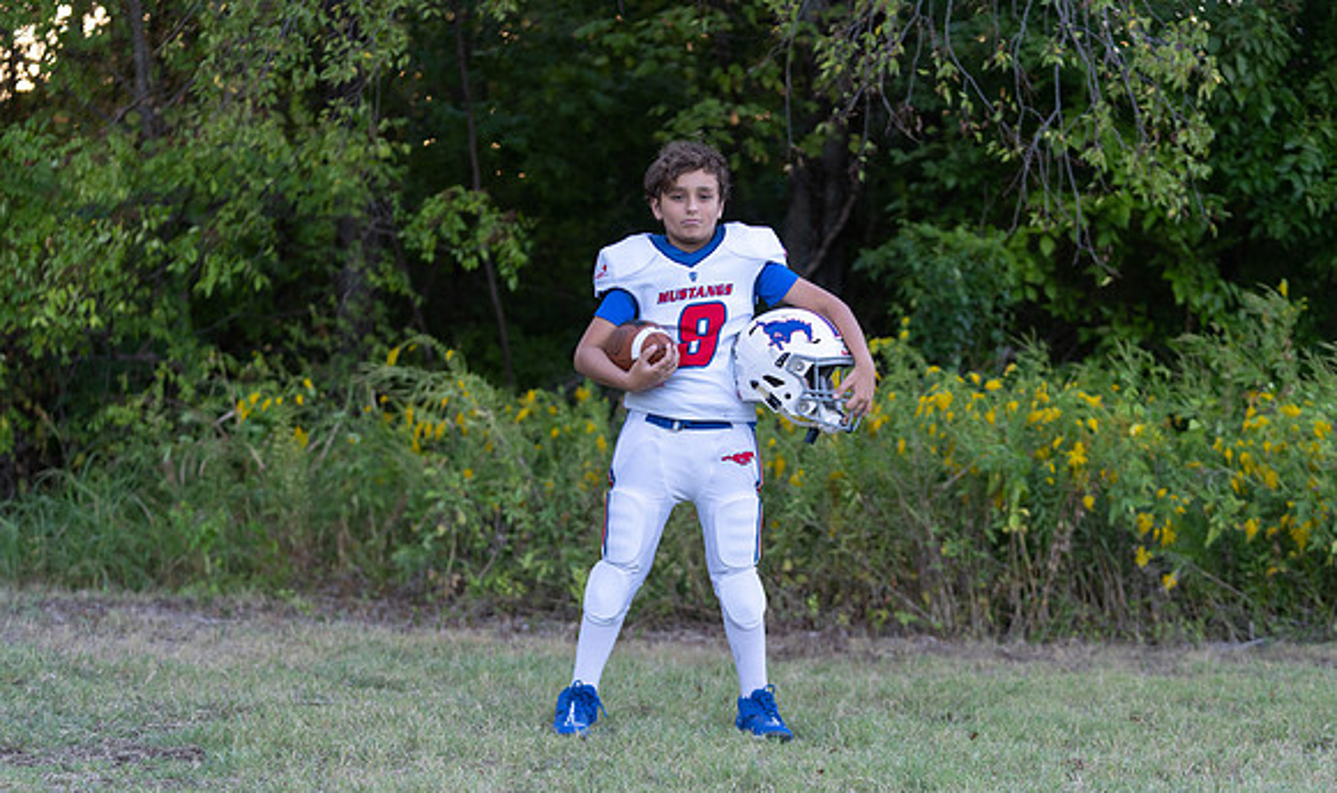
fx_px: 2750
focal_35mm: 77
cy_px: 406
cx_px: 687
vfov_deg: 16.4
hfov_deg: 27.3
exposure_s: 1/320
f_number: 2.8
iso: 320
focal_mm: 70
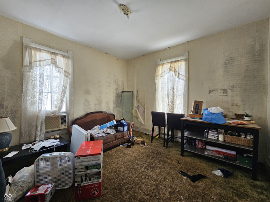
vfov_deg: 89.9
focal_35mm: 13
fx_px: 101
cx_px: 135
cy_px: 101
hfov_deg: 106.2
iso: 125
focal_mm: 2.2
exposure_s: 1/60
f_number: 2.2
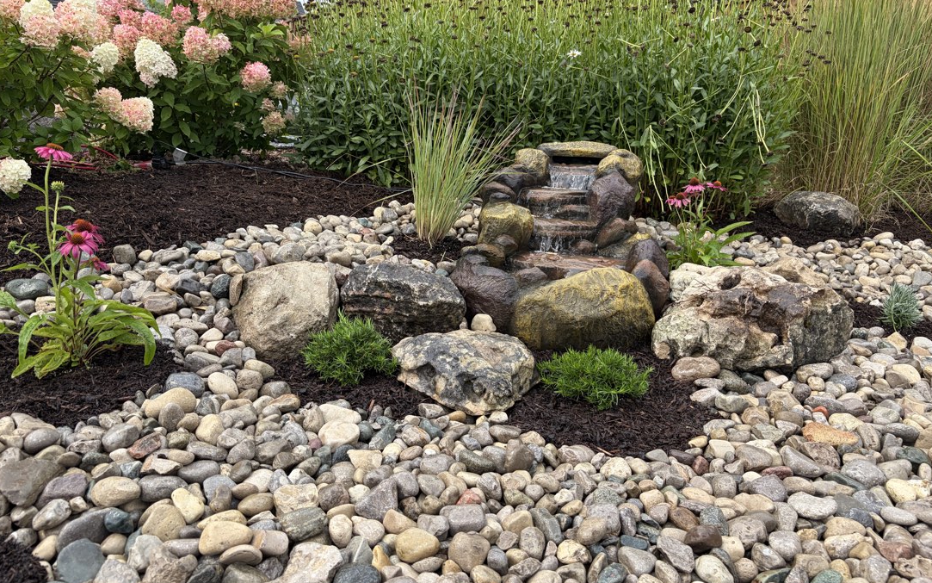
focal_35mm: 28
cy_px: 257
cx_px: 465
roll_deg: -3.5
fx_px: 711
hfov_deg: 66.5
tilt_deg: -7.5
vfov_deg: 44.5
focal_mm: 5.96
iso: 64
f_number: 1.6
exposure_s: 1/1217
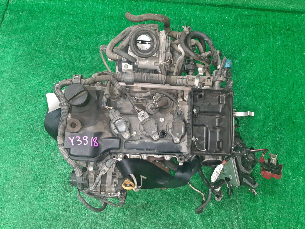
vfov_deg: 53.1
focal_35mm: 26
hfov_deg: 67.3
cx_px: 152
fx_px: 229
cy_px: 114
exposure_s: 1/50
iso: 200
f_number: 1.7
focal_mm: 3.93
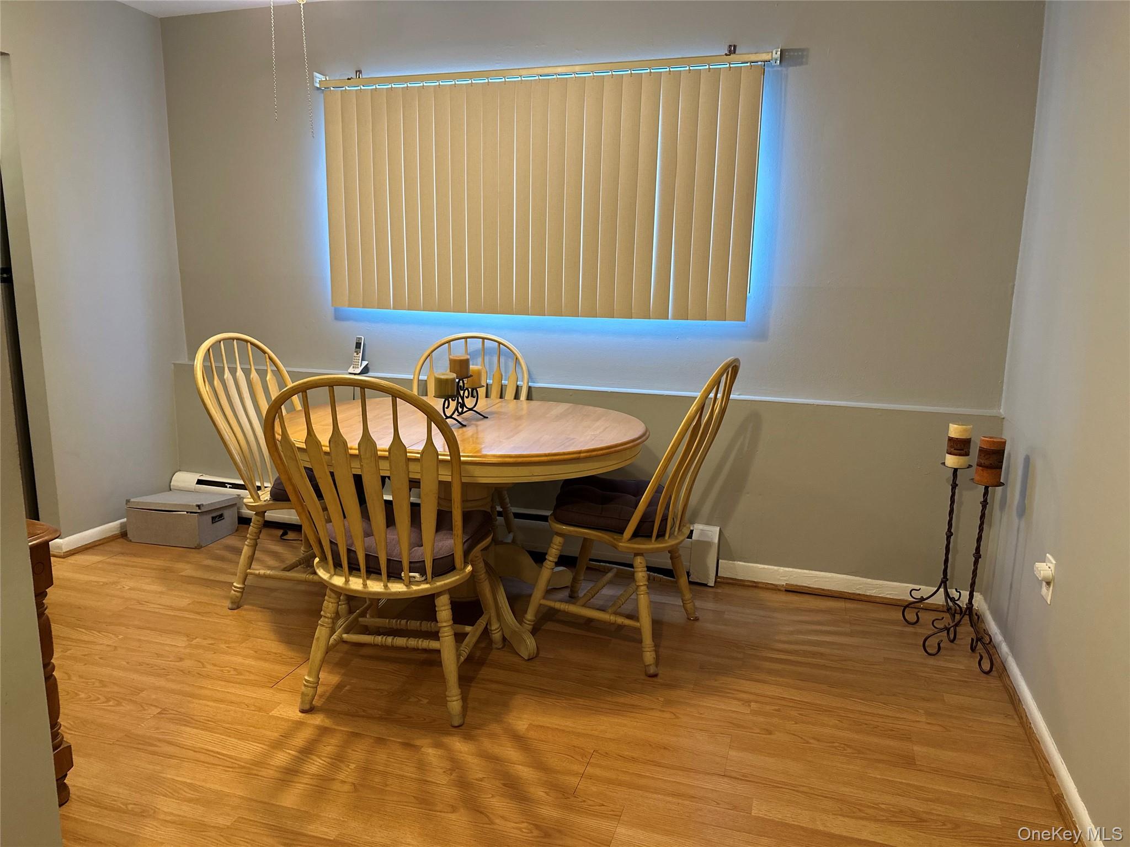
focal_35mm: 24
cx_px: 565
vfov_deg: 56.8
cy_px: 424
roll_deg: -0.9
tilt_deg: -11.4
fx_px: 783
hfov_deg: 71.6
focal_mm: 6.86
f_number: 1.78
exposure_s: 1/60
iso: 250
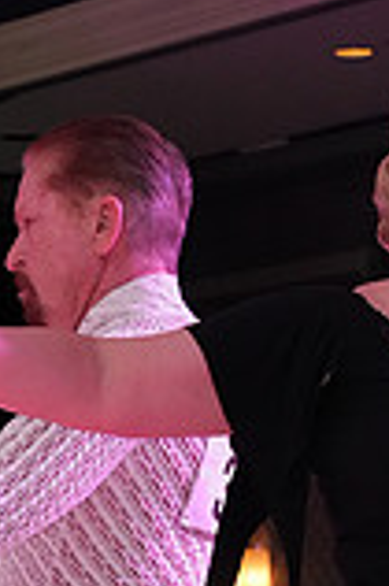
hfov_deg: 5.7
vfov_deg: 8.5
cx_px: 265
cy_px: 809
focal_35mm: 239
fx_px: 3882
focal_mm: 65
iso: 3200
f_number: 8
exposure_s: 1/250
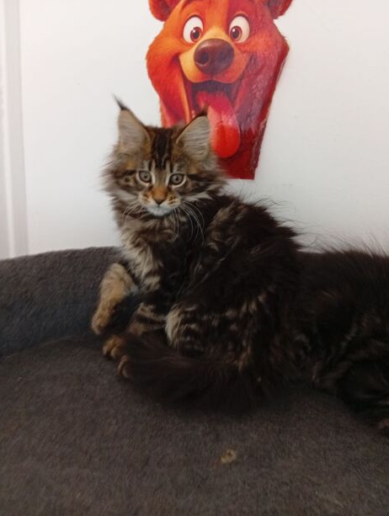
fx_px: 403
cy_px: 253
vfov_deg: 65.2
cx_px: 194
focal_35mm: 27
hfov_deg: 51.5
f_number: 1.8
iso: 557
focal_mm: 3.96
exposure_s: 1/20
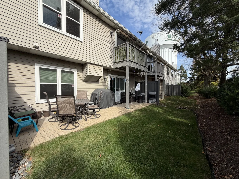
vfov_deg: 85.7
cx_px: 120
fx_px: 97
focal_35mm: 14
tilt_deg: +0.5
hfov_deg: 102.1
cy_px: 90
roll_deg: +1.0
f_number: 2.2
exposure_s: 1/770
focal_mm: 2.22
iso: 32
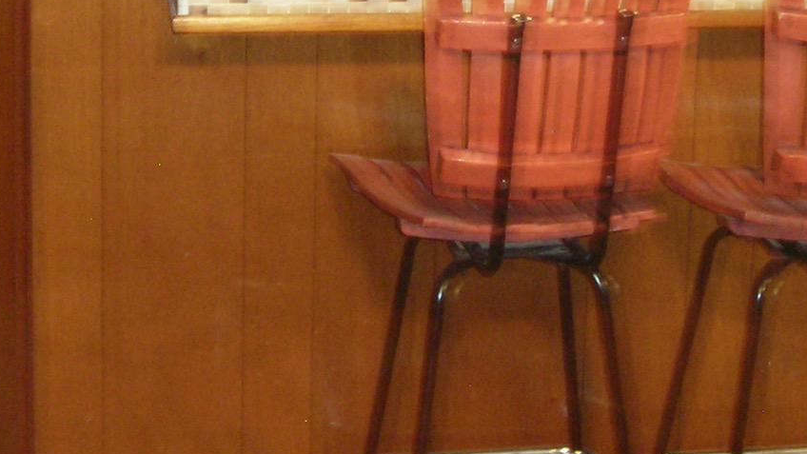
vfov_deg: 11.7
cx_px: 305
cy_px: -180
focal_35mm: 100
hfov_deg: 21.3
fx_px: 2140
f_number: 3.2
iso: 200
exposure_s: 1/3
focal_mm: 6.3
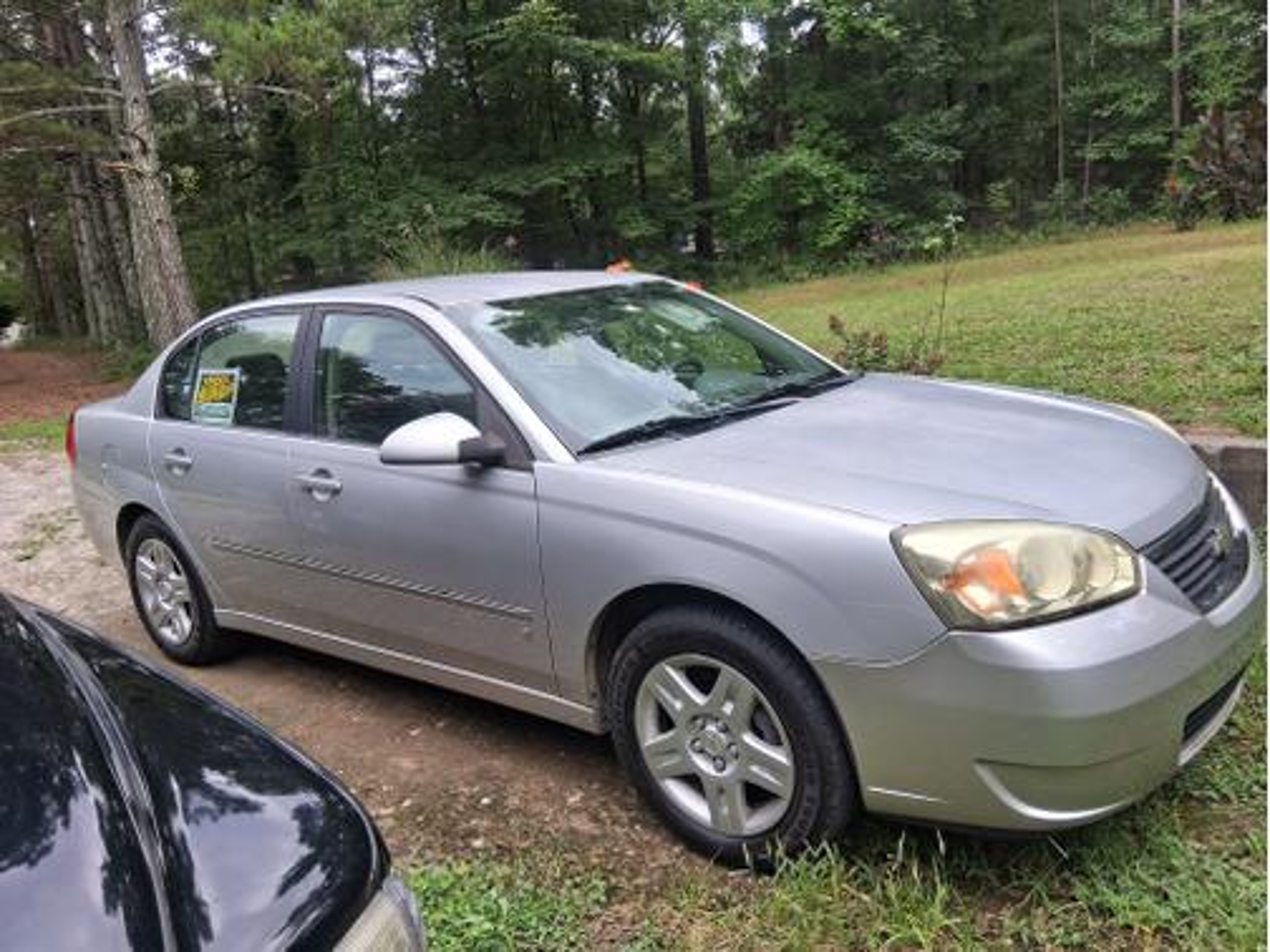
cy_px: 476
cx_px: 635
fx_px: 954
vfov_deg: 53.1
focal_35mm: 26
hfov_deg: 67.3
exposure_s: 1/130
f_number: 1.8
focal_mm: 3.98
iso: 25
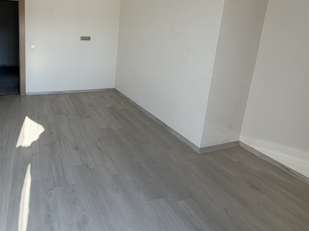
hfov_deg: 73.9
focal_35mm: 21
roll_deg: -1.9
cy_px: 62
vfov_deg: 60.5
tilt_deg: -11.2
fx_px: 187
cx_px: 81
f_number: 2.2
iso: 40
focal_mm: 2.22
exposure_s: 1/128
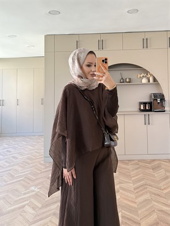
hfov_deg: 56.8
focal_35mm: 24
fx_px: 157
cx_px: 85
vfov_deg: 71.6
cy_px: 113
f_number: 1.78
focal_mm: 6.76
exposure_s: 1/121
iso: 125
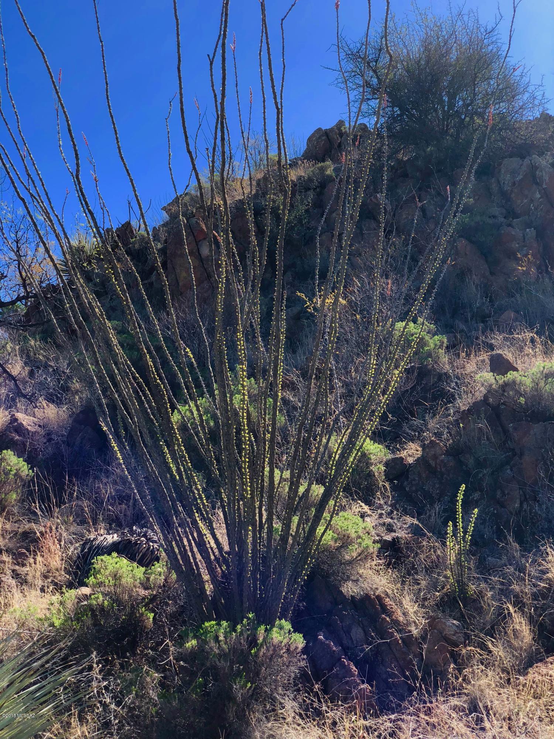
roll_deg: +1.8
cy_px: 370
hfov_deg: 28.0
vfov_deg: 36.8
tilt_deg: +14.2
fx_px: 1110
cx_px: 277
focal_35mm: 52
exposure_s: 1/521
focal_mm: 6
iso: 16
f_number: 2.4
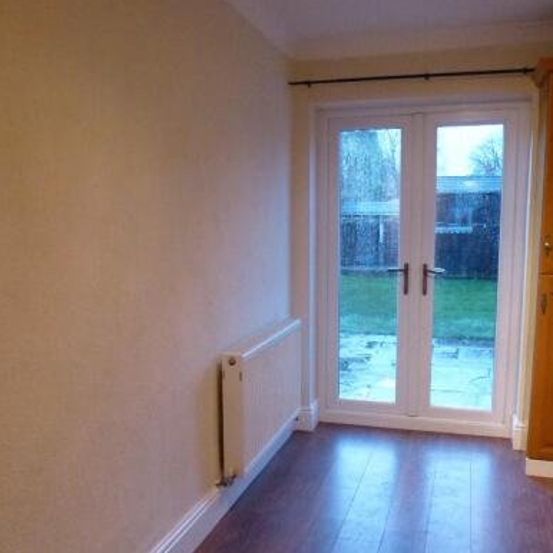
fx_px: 578
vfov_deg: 51.0
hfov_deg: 51.1
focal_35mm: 32
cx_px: 279
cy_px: 306
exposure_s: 1/40
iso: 800
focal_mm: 4.3
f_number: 3.3
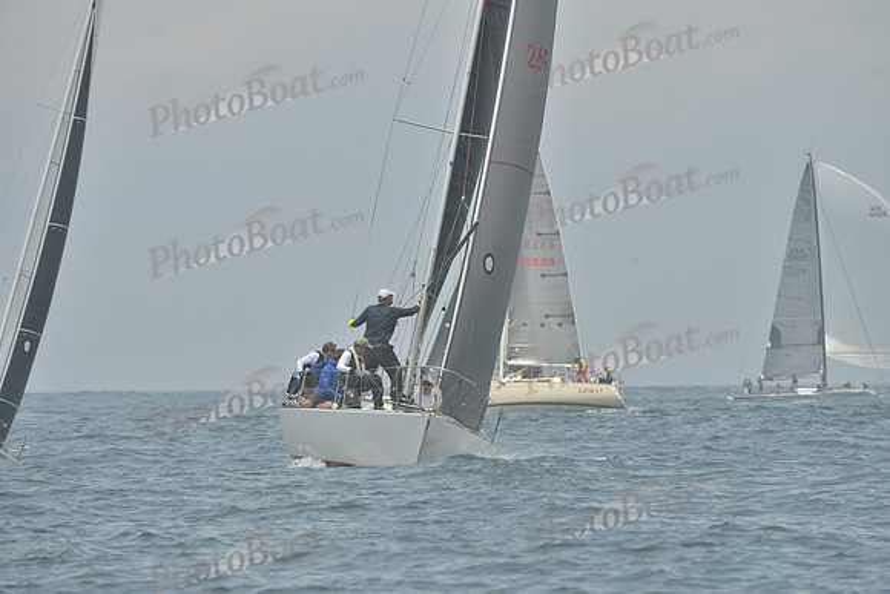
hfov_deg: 6.9
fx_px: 7418
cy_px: 297
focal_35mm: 300
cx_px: 445
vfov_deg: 4.6
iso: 280
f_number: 9
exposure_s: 1/800
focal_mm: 300
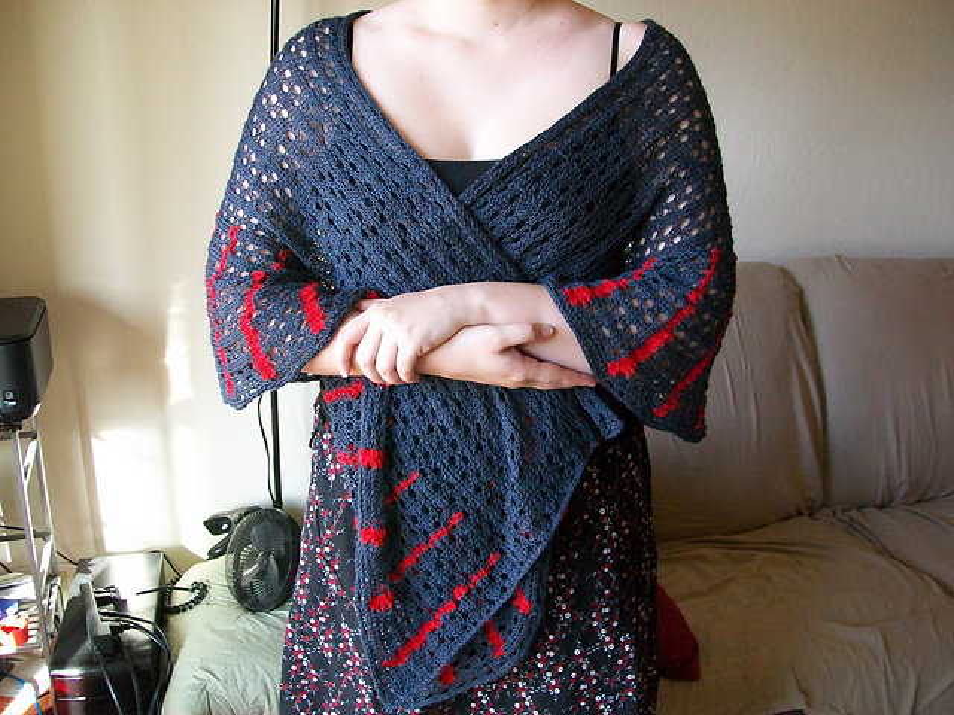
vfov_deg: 39.7
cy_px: 358
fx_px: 992
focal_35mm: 36
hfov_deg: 51.4
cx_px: 477
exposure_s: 1/30
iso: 160
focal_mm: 6
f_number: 2.7
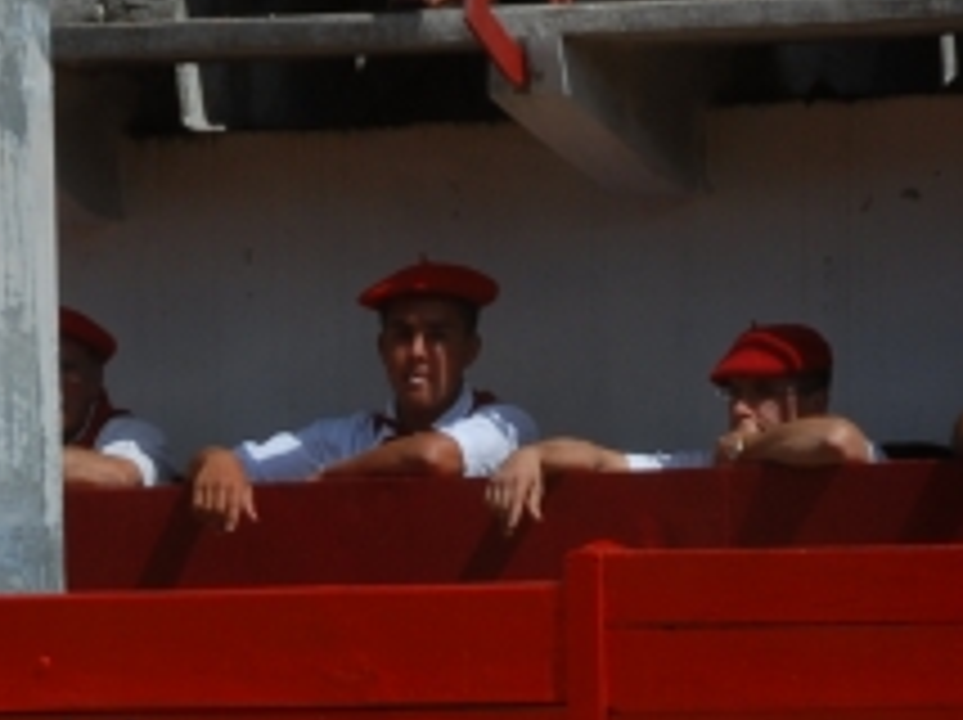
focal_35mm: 656
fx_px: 18238
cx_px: 27
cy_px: 1253
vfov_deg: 2.3
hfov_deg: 3.0
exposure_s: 1/250
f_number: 9.5
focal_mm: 95
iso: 100
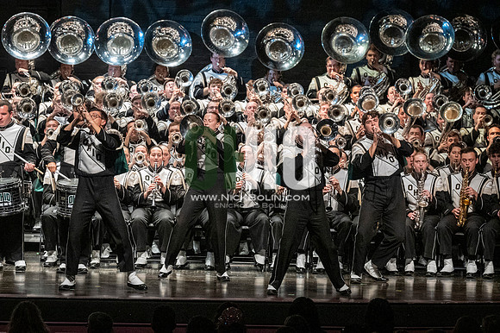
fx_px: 2596
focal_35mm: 187
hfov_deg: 11.0
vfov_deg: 7.3
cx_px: 250
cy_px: 166
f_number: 4
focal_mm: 125
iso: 4000
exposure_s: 1/500
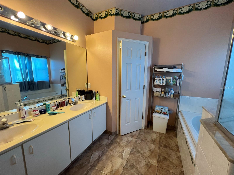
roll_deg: -0.2
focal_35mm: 13
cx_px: 117
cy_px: 88
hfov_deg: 106.2
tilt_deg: -8.6
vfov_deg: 89.9
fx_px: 88
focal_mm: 1.57
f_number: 1.8
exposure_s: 1/120
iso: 160
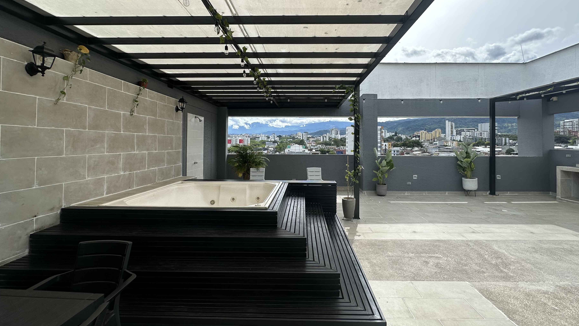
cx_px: 301
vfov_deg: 63.6
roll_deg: -0.5
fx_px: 261
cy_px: 139
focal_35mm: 17
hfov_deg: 95.9
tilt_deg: +1.0
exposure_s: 1/1233
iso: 50
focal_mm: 2.22
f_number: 2.2
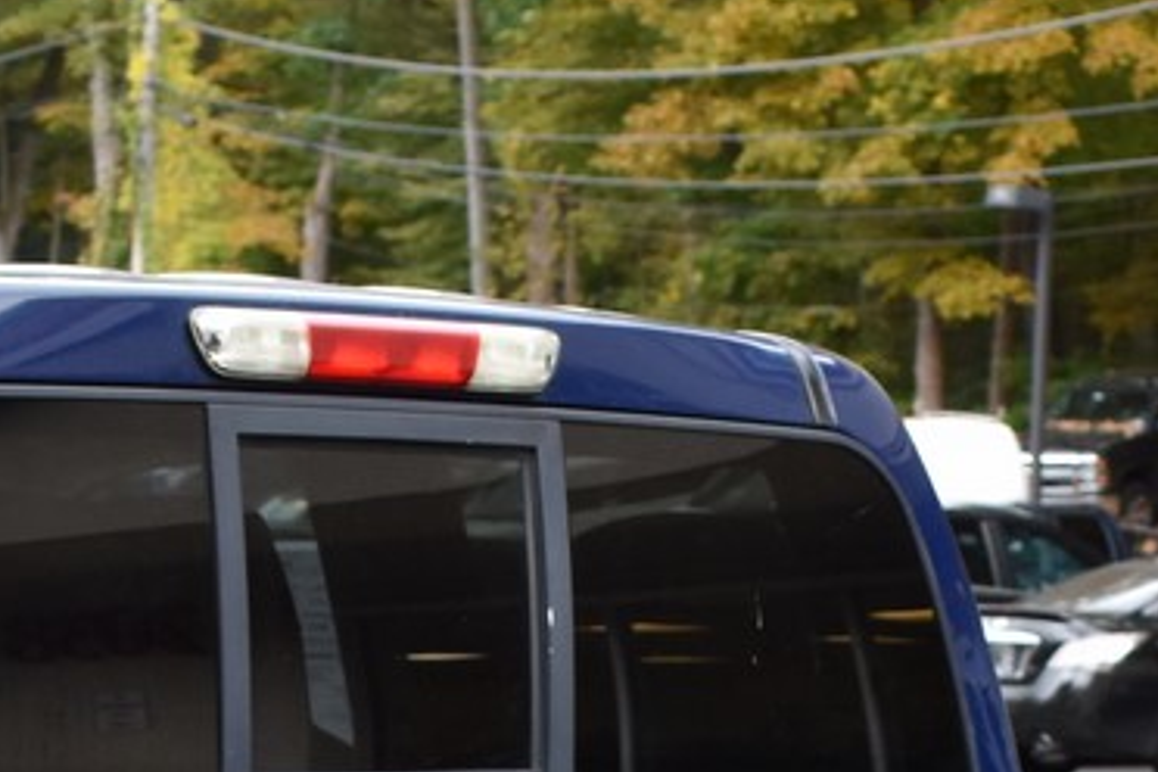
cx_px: 616
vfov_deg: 10.1
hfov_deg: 15.9
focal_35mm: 129
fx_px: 4149
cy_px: 1365
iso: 450
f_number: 3.8
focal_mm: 20
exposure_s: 1/250
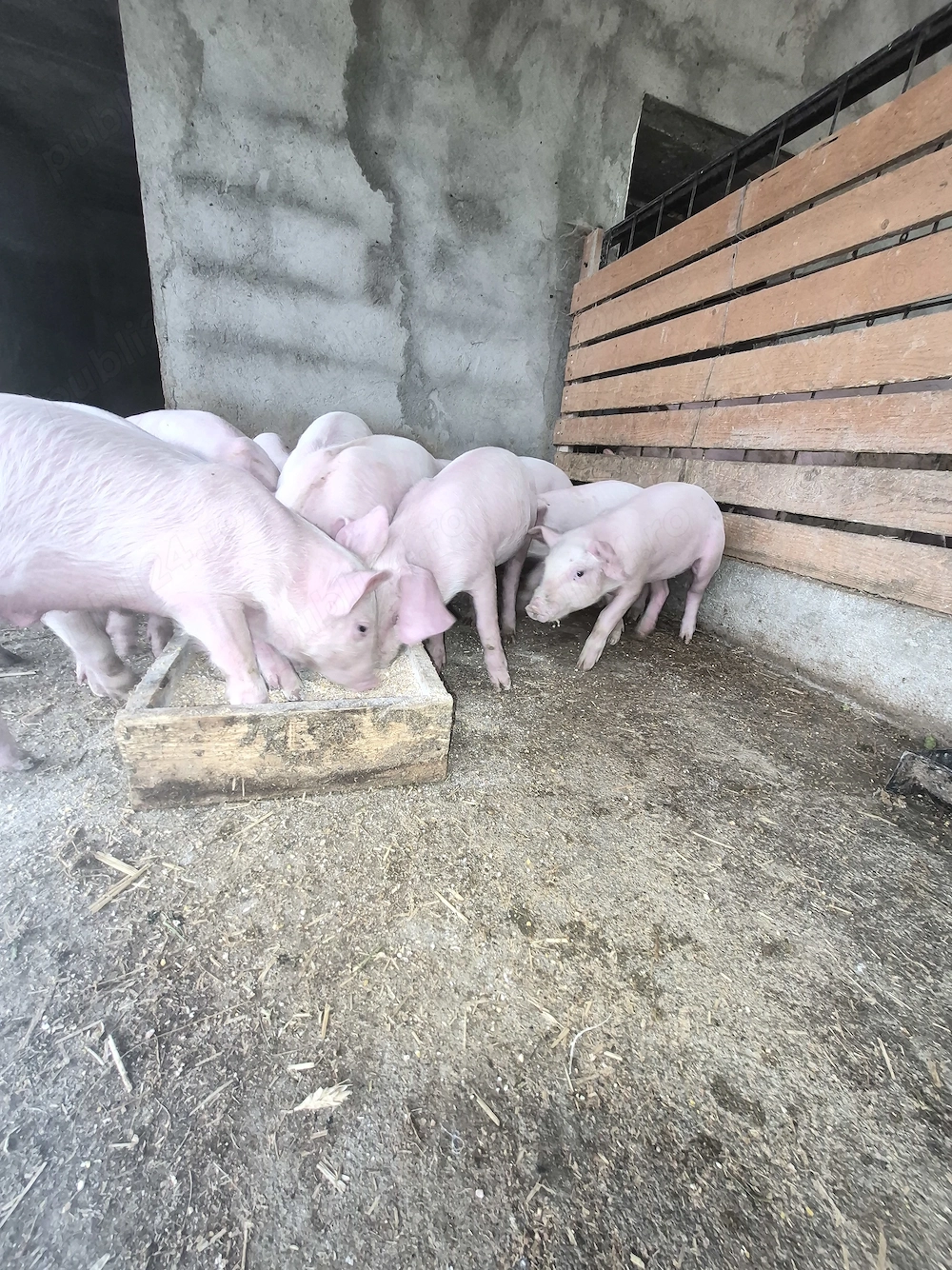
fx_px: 477
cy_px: 635
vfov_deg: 106.2
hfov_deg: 89.9
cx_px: 476
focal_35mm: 13
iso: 200
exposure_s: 1/50
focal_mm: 1.74
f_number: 2.2
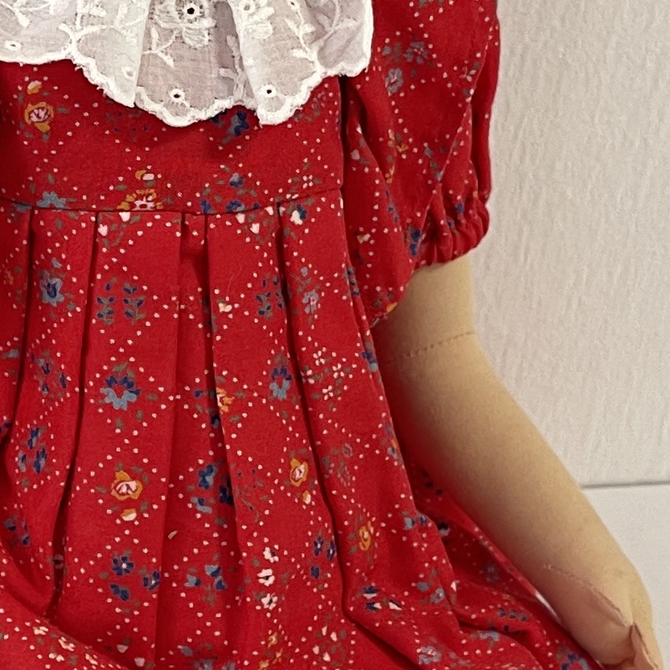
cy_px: 407
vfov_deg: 16.3
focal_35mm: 107
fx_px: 2343
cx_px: 120
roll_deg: -4.3
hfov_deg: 16.1
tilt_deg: -28.6
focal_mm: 5.1
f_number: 1.6
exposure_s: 1/50
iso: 80
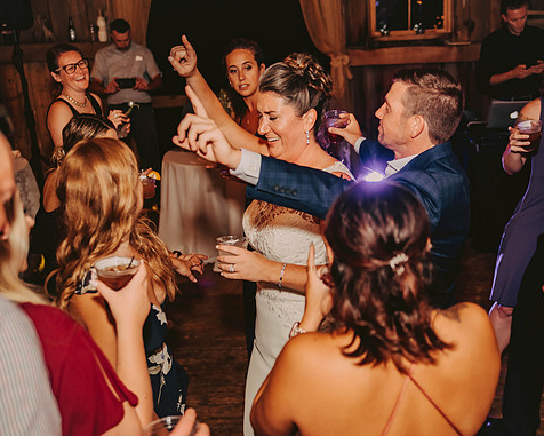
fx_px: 773
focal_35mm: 48
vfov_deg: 31.5
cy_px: 219
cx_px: 291
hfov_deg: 38.8
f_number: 2.8
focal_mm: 42
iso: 1000
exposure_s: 1/160
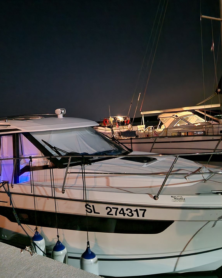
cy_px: 139
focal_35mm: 30
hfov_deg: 47.7
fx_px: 246
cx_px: 75
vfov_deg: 58.8
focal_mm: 5.4
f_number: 1.8
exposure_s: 1/10
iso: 2000
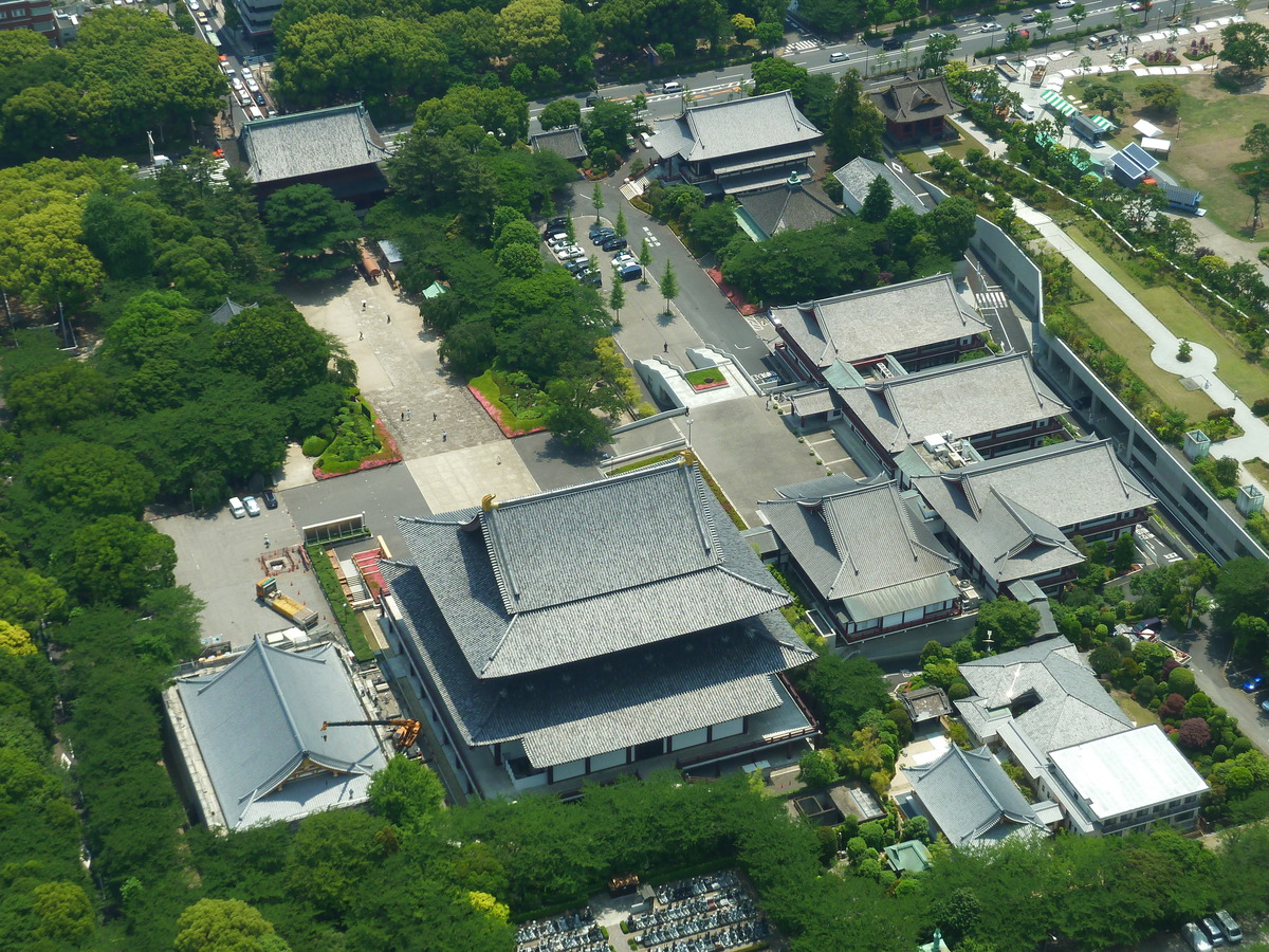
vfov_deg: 21.9
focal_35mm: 67
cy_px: 476
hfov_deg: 29.0
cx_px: 634
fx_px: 2456
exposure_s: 1/400
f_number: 4.1
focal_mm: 11
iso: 80
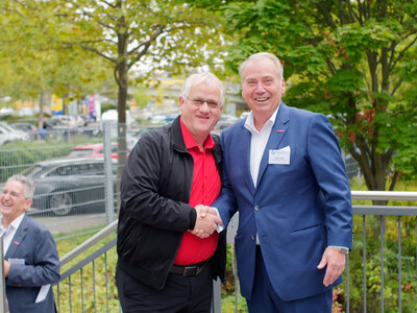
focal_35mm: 106
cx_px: 208
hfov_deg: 18.5
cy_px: 156
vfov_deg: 14.0
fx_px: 1277
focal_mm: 53
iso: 400
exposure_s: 1/320
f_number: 3.2
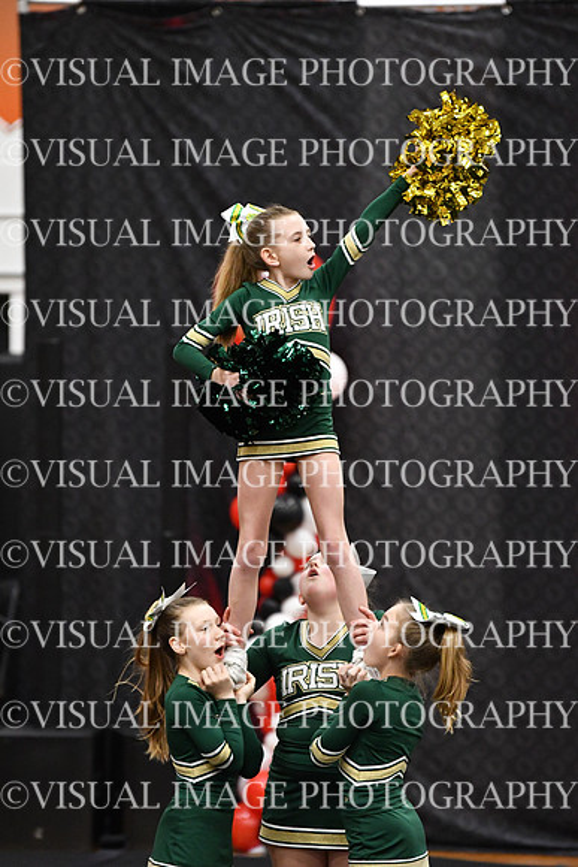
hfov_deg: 5.1
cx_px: 289
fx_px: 6498
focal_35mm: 270
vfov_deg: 7.6
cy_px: 434
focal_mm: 180
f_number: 2.8
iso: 5000
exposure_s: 1/800
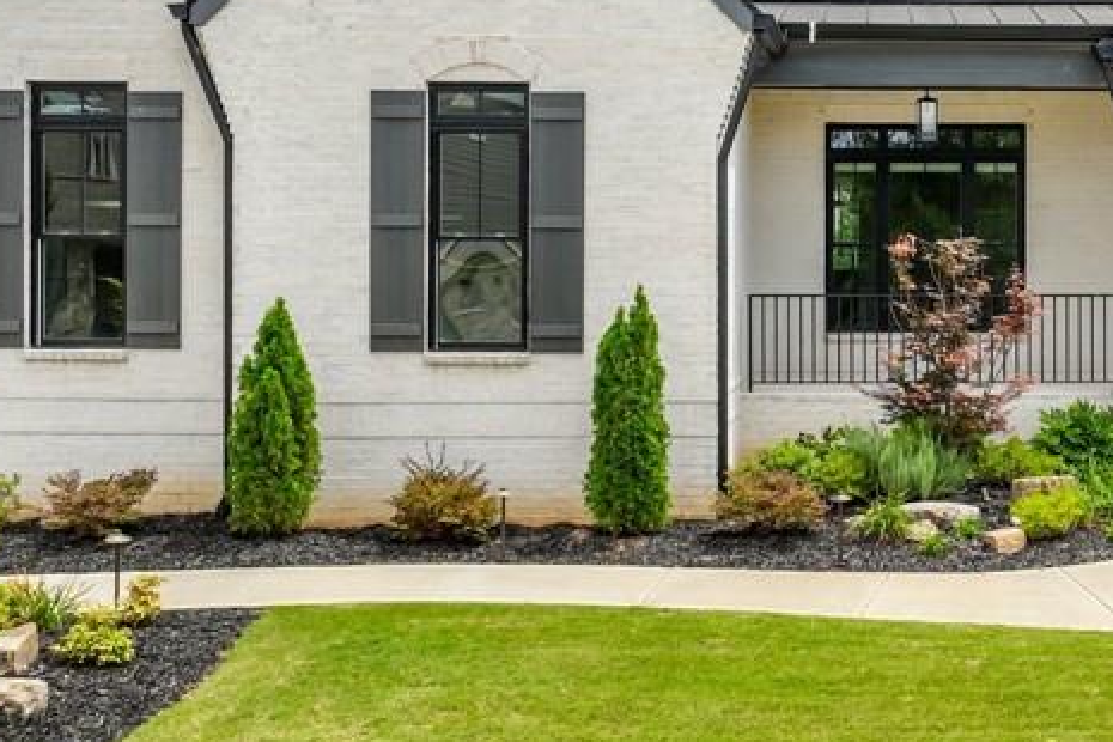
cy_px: 276
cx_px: 926
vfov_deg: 24.5
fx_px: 1700
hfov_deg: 34.8
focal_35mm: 55
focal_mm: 12.29
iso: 100
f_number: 8
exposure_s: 1/80
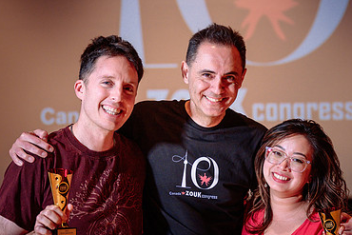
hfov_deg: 19.4
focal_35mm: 105
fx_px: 1027
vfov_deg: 13.1
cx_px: 235
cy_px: 123
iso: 1000
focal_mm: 52
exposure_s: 1/125
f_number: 3.2
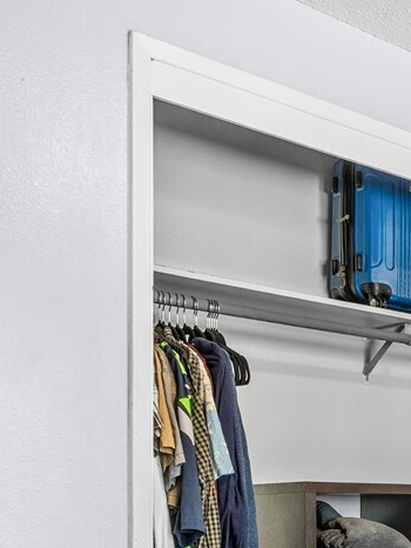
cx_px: 773
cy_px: 518
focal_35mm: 56
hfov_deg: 18.9
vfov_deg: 32.2
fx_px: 886
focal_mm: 16
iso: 640
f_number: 7.1
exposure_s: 1.3
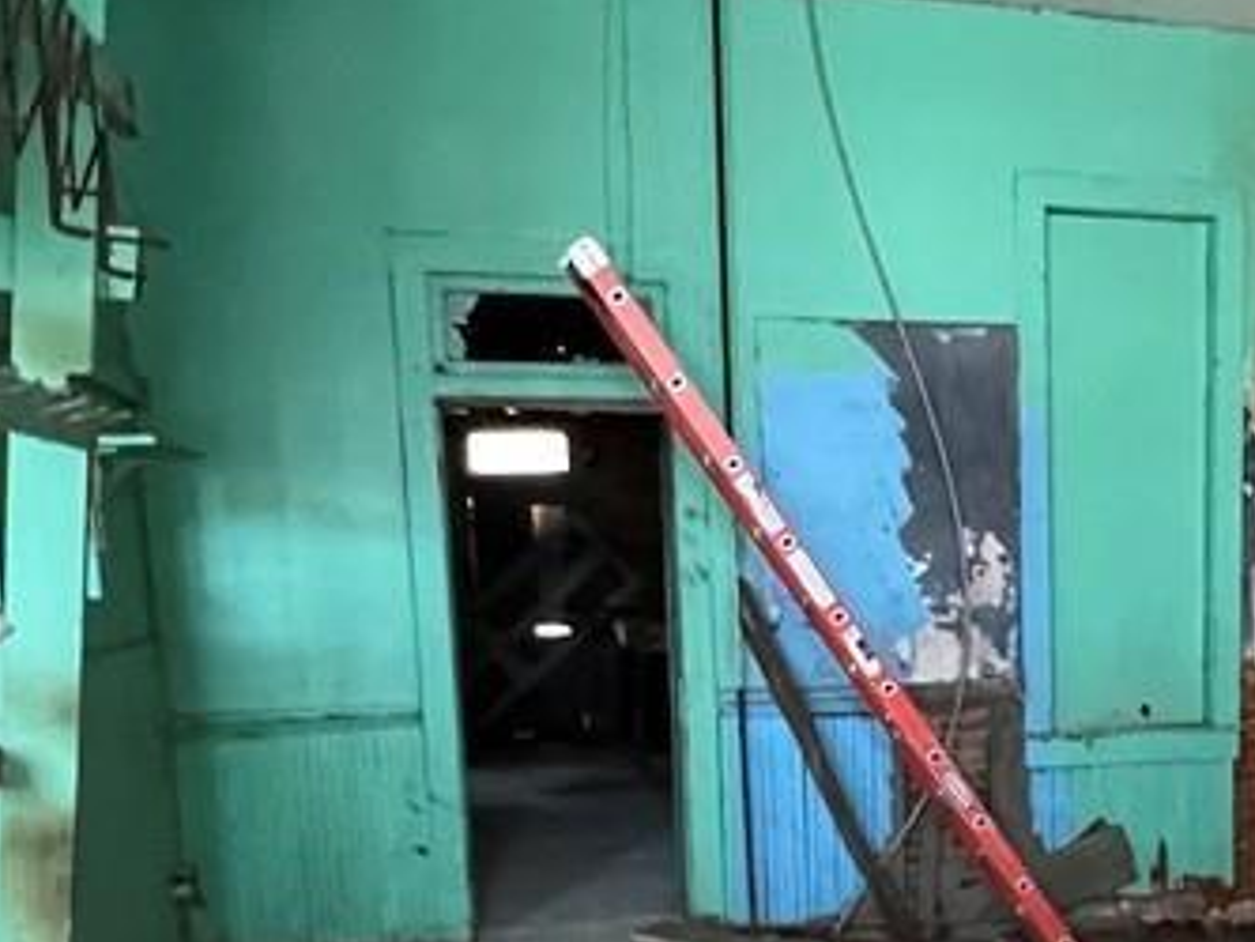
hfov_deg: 44.6
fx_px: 1451
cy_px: 829
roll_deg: -1.2
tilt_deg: -15.8
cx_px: 991
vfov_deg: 34.2
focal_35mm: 40
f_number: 1.8
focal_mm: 1.57
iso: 1000
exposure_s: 1/58
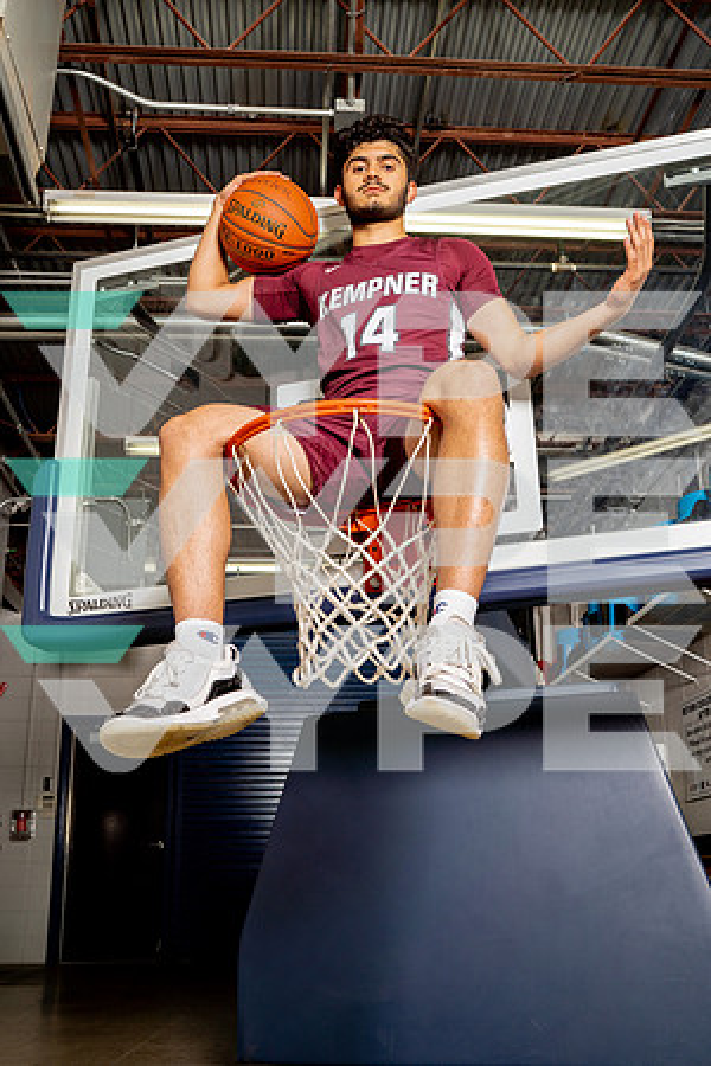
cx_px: 356
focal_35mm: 35
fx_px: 1037
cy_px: 533
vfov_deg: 54.4
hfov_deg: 37.9
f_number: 8
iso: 320
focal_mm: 35
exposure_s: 1/250
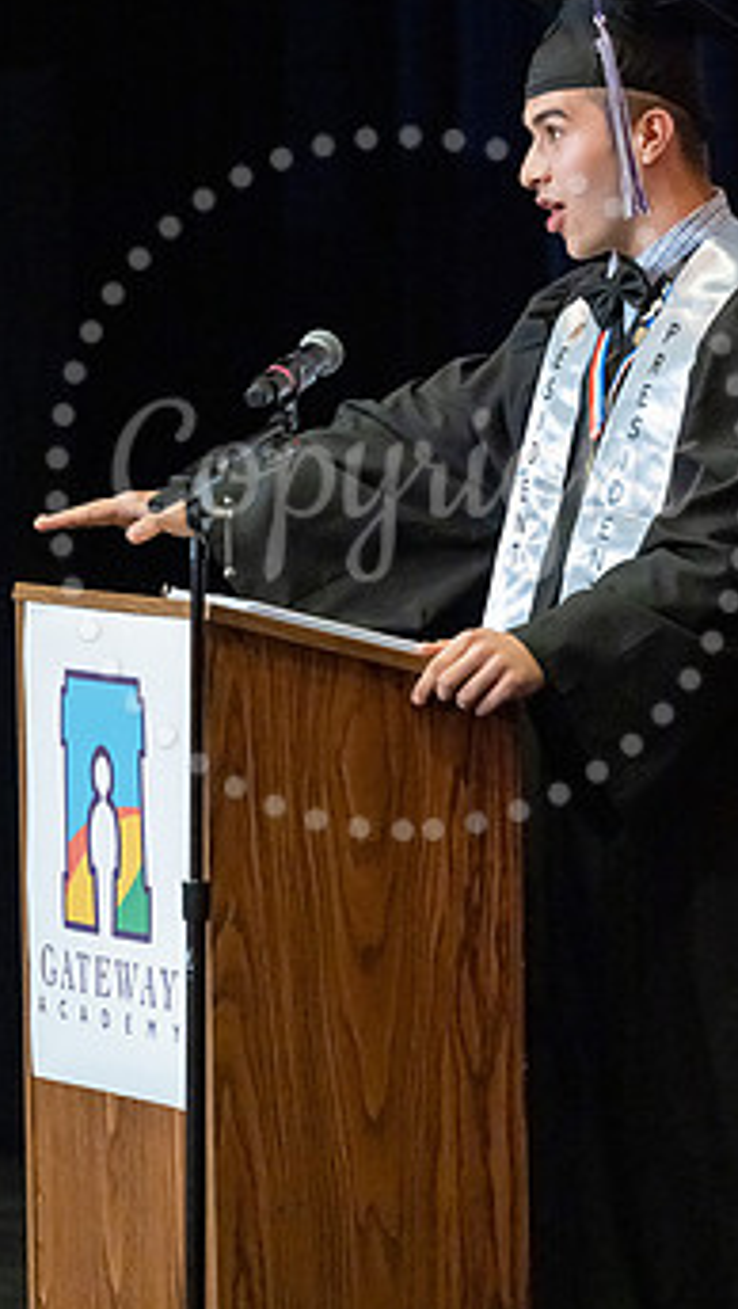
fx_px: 9514
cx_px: 403
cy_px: 479
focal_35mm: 274
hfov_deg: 4.4
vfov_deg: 7.9
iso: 20000
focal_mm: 200
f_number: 4
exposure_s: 1/1000
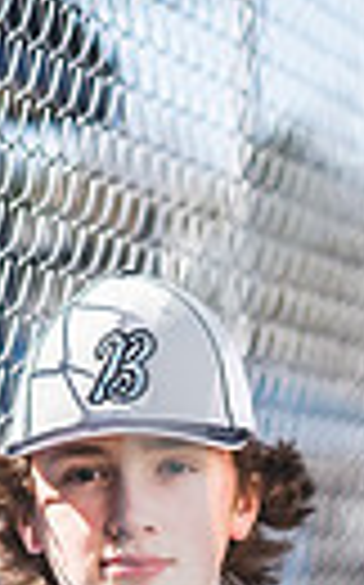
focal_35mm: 301
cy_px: 922
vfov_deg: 6.9
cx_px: 270
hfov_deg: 4.4
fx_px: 4788
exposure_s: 1/1000
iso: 100
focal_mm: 85
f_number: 2.8
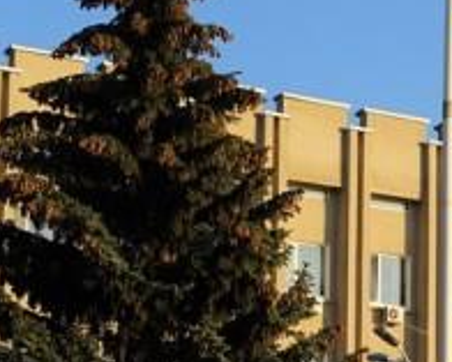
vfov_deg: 7.8
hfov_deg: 9.5
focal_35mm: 199
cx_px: 581
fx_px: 2669
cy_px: 202
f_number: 13
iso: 100
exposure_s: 1/80
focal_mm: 40.7
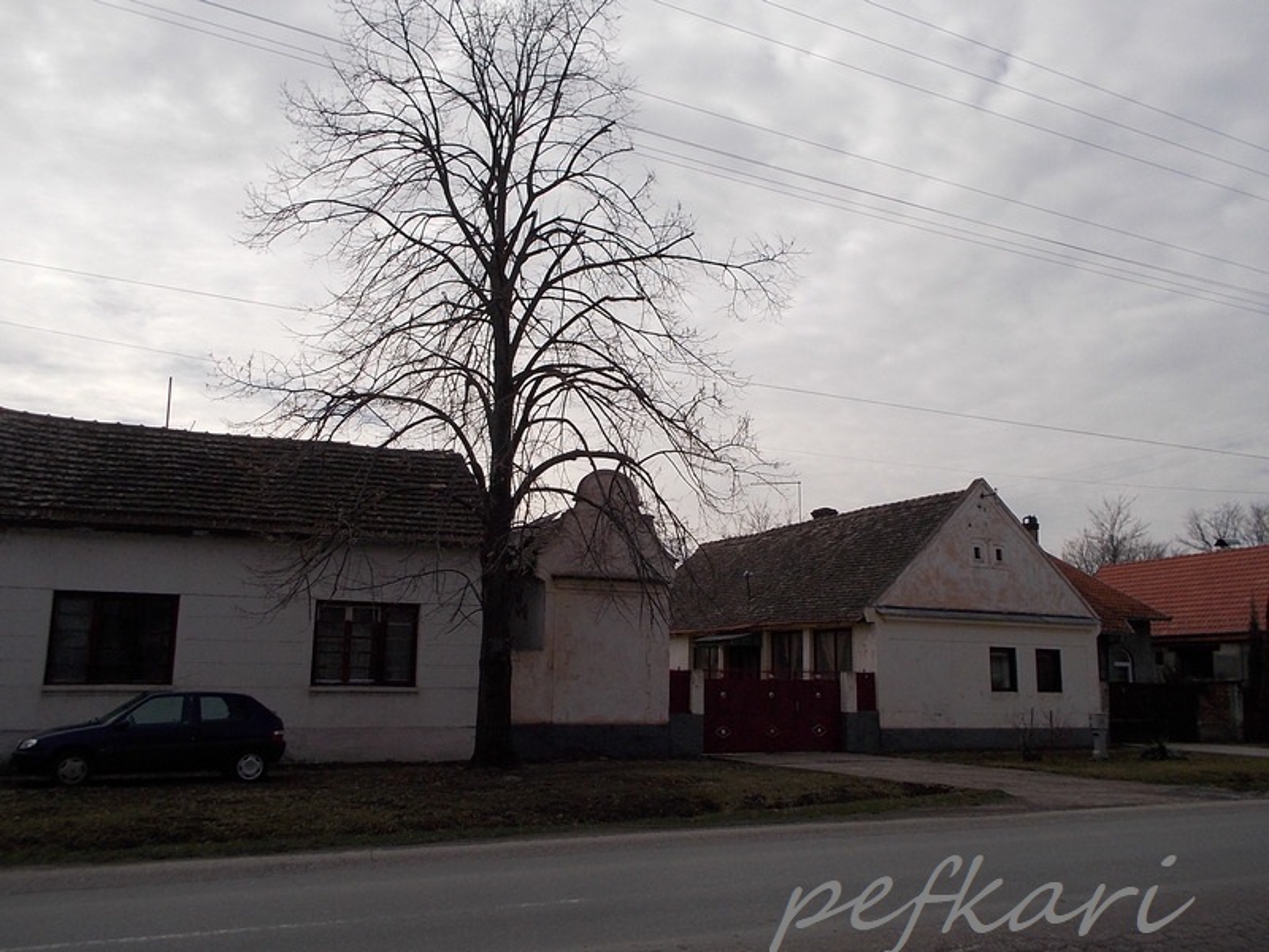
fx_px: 1063
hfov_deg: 61.7
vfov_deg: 48.2
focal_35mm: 29
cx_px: 634
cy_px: 476
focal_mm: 4.1
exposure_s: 1/320
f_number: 9.3
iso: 80
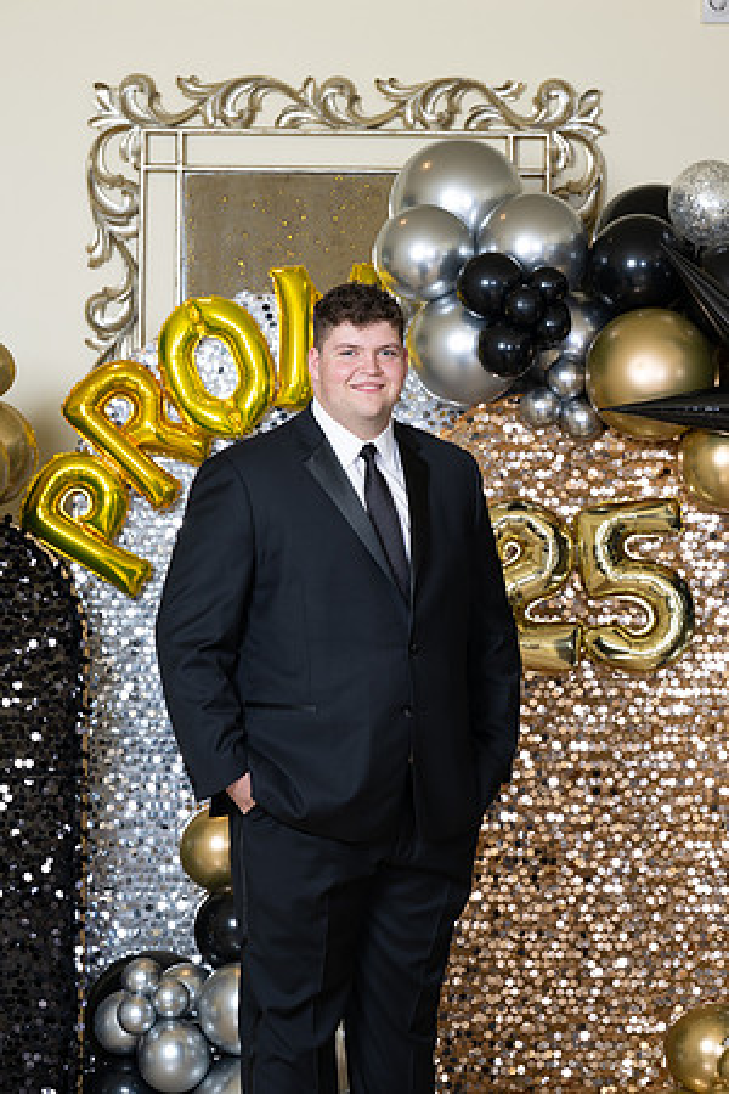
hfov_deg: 10.2
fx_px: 4100
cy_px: 547
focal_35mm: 135
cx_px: 364
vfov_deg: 15.2
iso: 320
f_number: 8
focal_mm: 135
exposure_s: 1/100
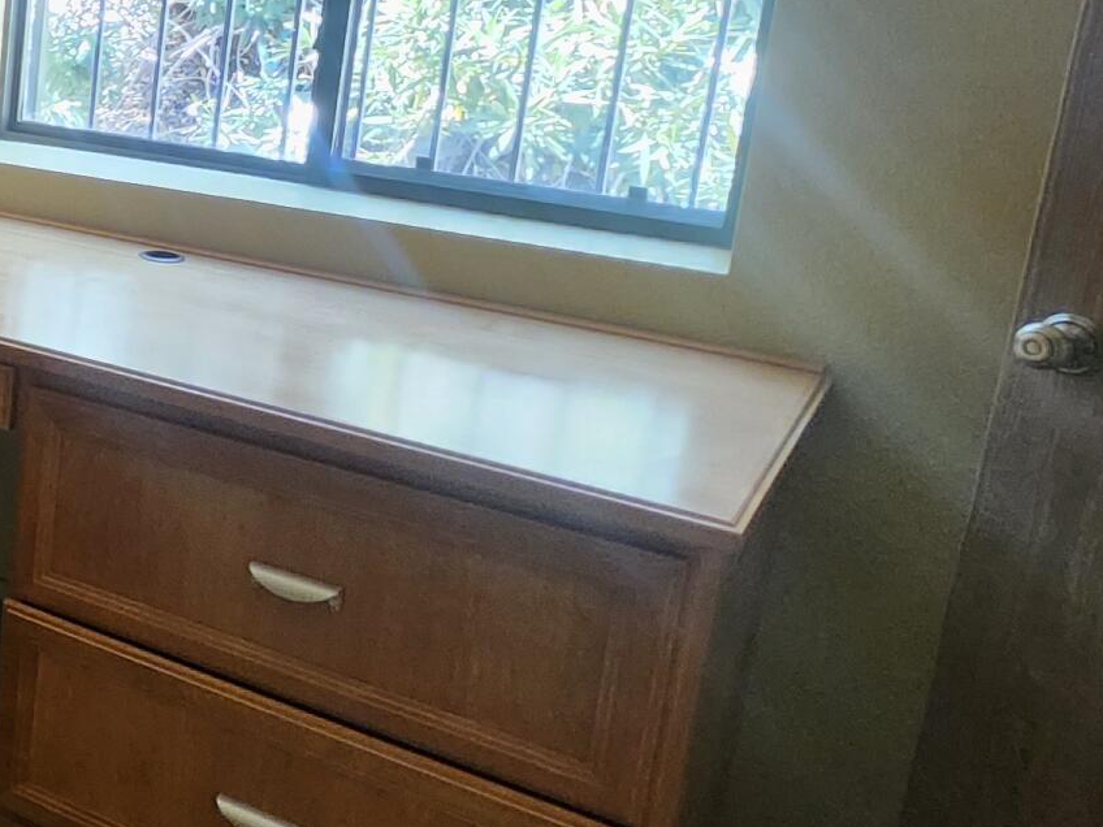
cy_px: 164
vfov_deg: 30.7
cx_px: -471
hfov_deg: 29.2
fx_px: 1466
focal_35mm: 46
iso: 320
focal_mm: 1.74
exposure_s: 1/30
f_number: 2.2
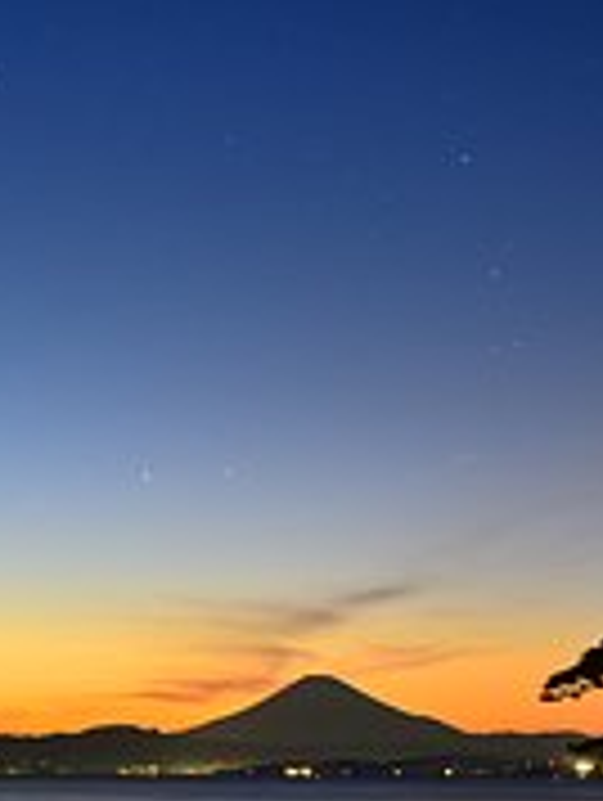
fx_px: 2109
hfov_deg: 15.3
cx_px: -243
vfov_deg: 21.0
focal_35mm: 91
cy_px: 754
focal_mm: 22
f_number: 3.5
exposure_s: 24.6
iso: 100
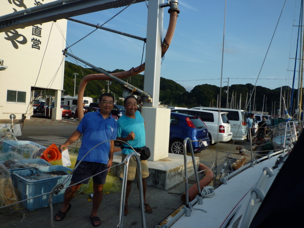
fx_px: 246
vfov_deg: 49.7
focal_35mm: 28
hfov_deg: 63.4
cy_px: 114
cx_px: 152
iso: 80
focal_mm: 4.9
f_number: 3.5
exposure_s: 1/640
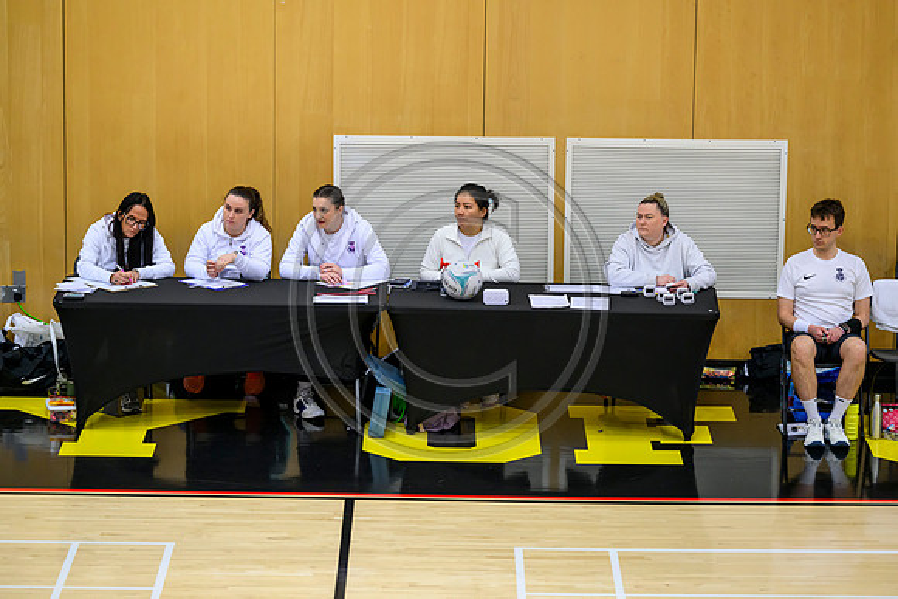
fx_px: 3368
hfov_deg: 15.2
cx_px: 449
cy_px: 300
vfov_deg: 10.2
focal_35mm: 135
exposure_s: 1/640
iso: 2500
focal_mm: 135
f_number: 3.2
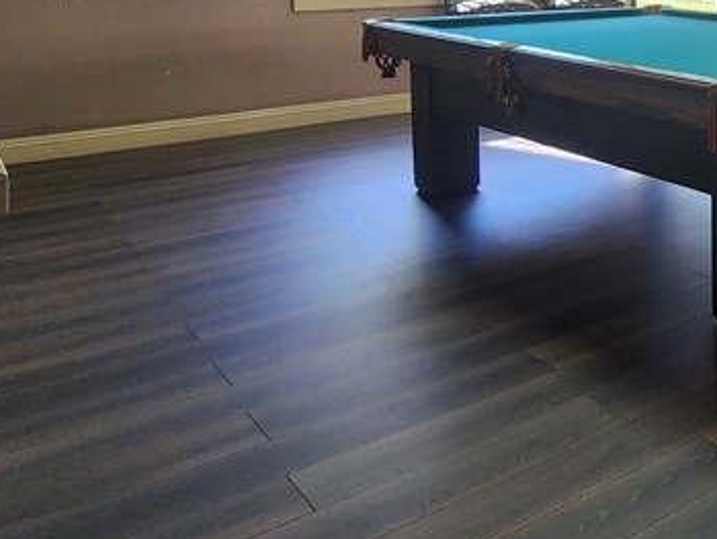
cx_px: 989
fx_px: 788
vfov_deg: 34.6
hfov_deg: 32.4
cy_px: 8
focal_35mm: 38
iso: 64
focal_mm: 2.2
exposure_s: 1/60
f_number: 2.2
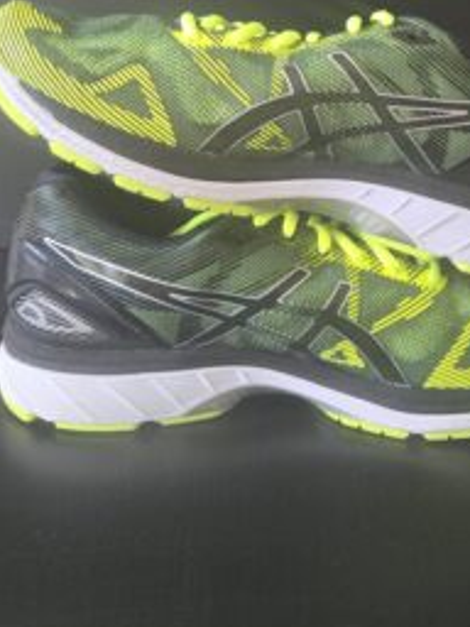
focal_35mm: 36
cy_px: 174
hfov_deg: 39.5
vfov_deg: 49.7
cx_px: 286
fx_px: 652
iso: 320
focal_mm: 5.4
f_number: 1.8
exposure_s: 1/120
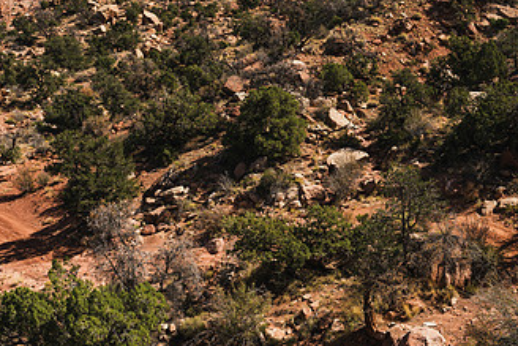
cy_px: 219
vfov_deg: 33.2
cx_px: 407
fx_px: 576
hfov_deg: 46.2
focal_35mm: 40
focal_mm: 21
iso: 100
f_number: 5.6
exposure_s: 1/500
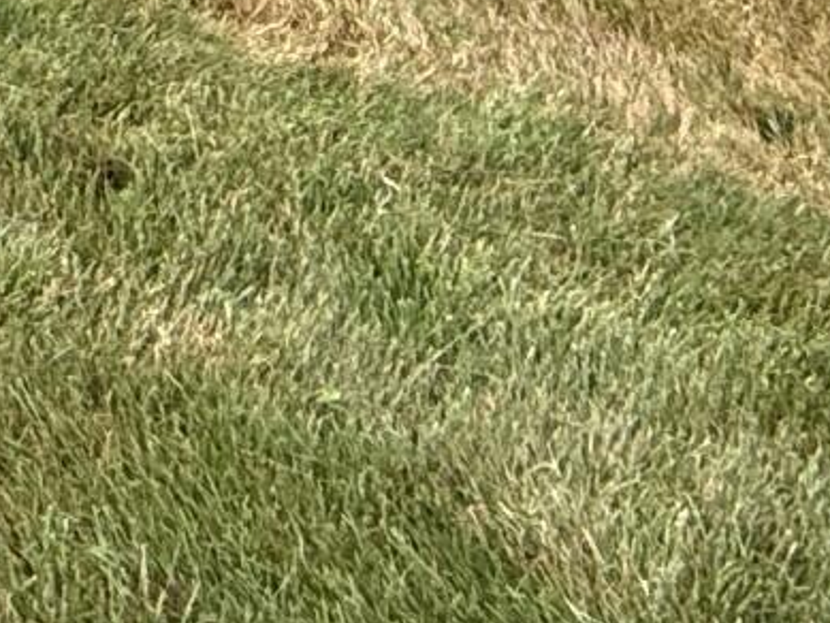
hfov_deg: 15.2
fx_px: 2590
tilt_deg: -0.1
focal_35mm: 108
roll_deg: -1.2
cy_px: -1218
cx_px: -751
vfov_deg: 10.2
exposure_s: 1/160
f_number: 2.2
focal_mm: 2.22
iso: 50
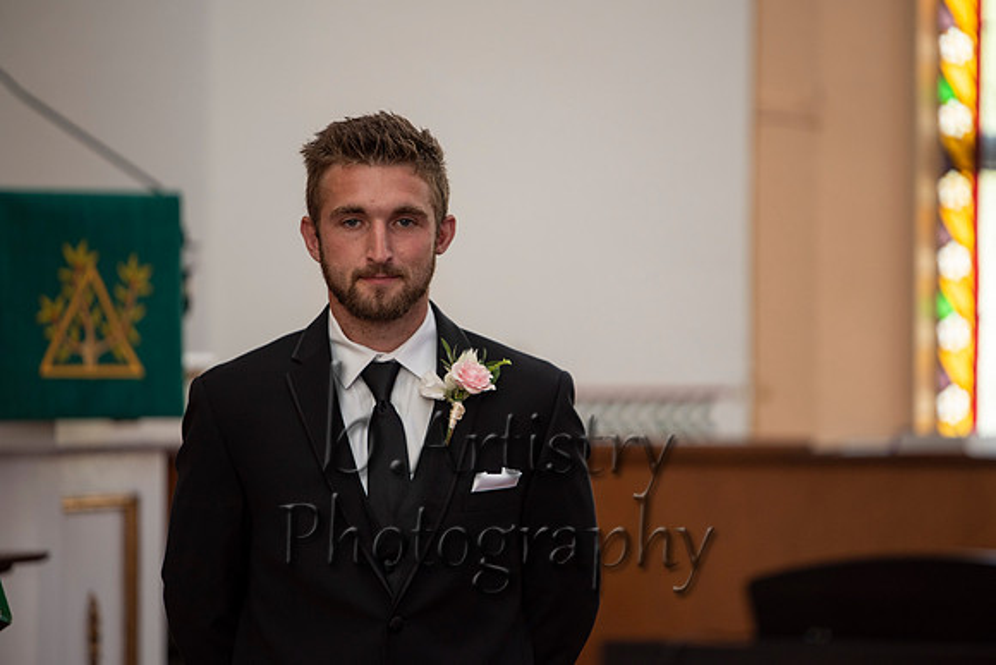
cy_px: 313
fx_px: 6049
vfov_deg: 6.3
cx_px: 527
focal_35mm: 219
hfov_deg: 9.4
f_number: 2.8
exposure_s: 1/160
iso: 400
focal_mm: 200
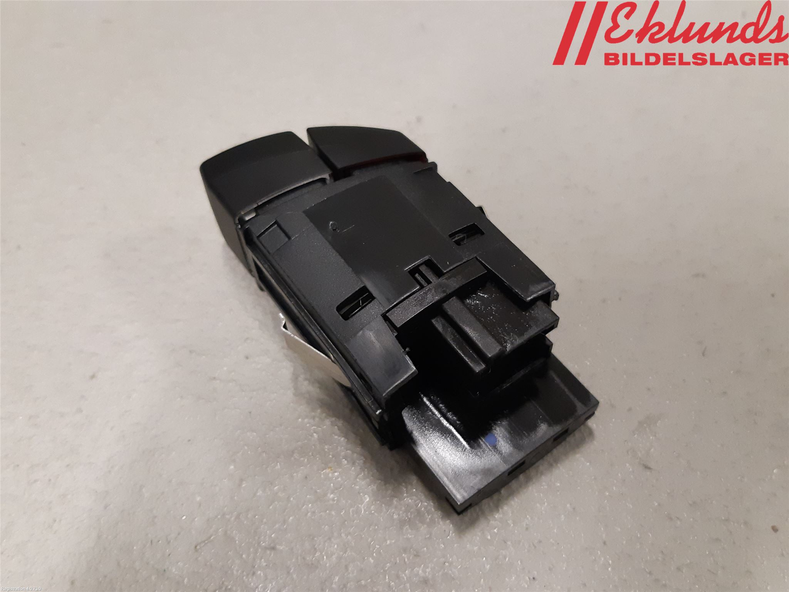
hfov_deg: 67.3
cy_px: 296
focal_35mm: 26
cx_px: 394
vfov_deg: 53.1
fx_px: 593
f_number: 1.7
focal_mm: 3.93
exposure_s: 1/50
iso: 250
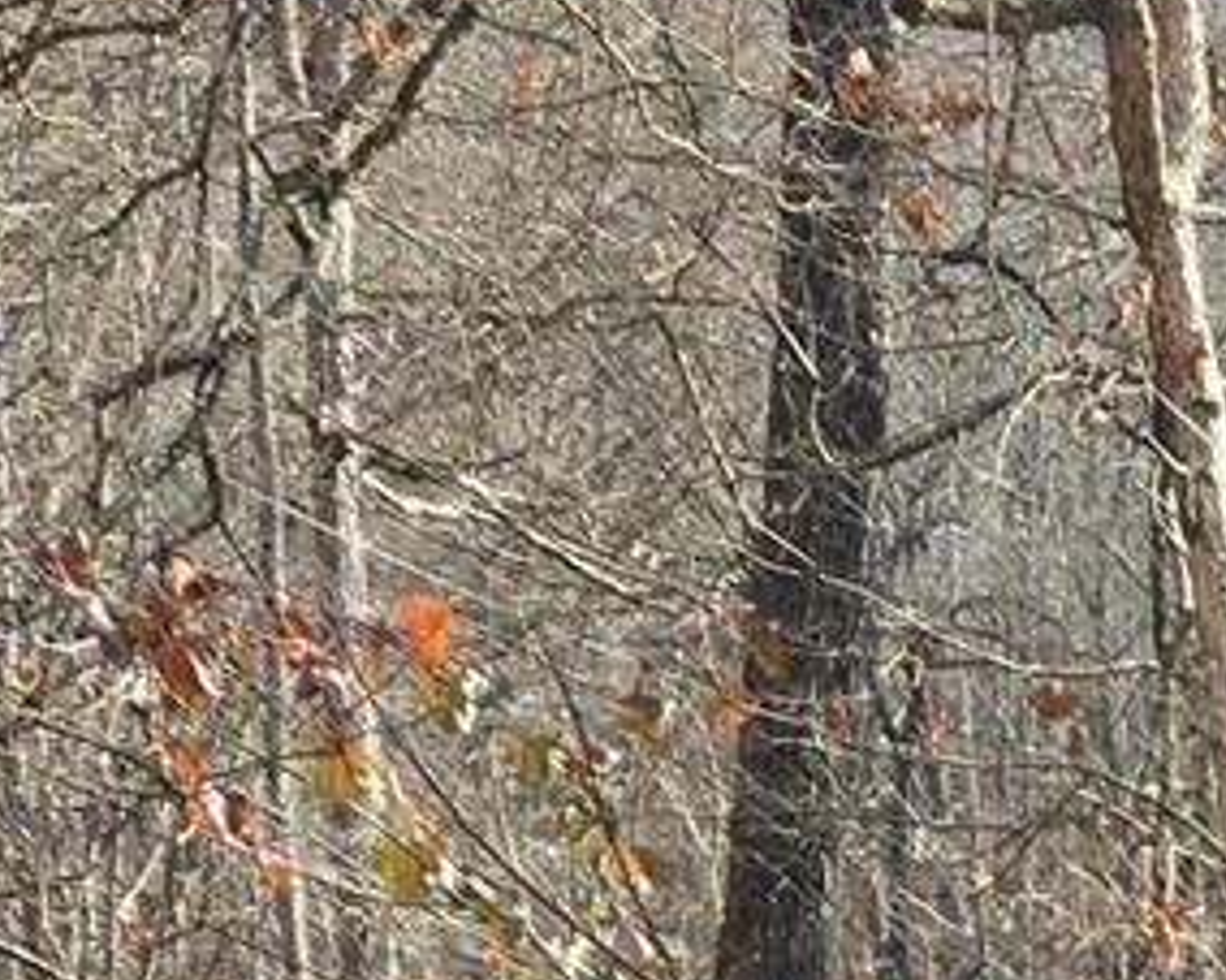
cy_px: 2767
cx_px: 3005
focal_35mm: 162
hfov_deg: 10.2
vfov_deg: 8.3
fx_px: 5876
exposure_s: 1/490
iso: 25
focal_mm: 5.4
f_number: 1.8
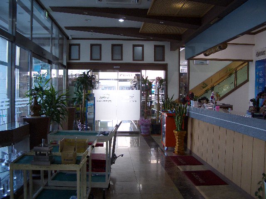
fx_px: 269
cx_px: 133
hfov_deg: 52.6
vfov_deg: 40.7
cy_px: 100
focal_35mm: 35
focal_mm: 5.8
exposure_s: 1/60
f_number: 2.6
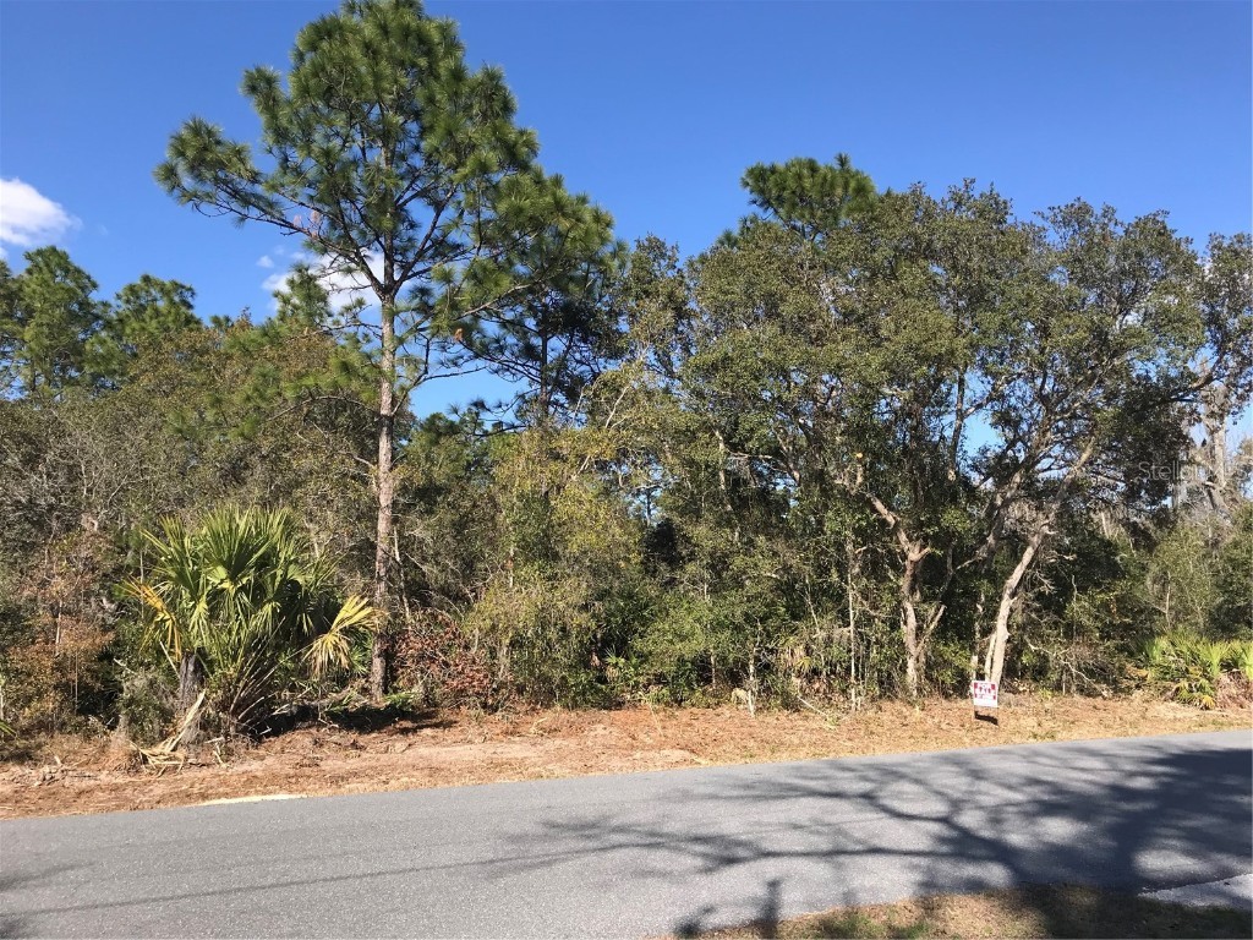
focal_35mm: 28
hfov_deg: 63.4
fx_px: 1014
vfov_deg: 49.7
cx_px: 626
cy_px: 470
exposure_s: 1/1330
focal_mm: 3.99
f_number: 1.8
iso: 20
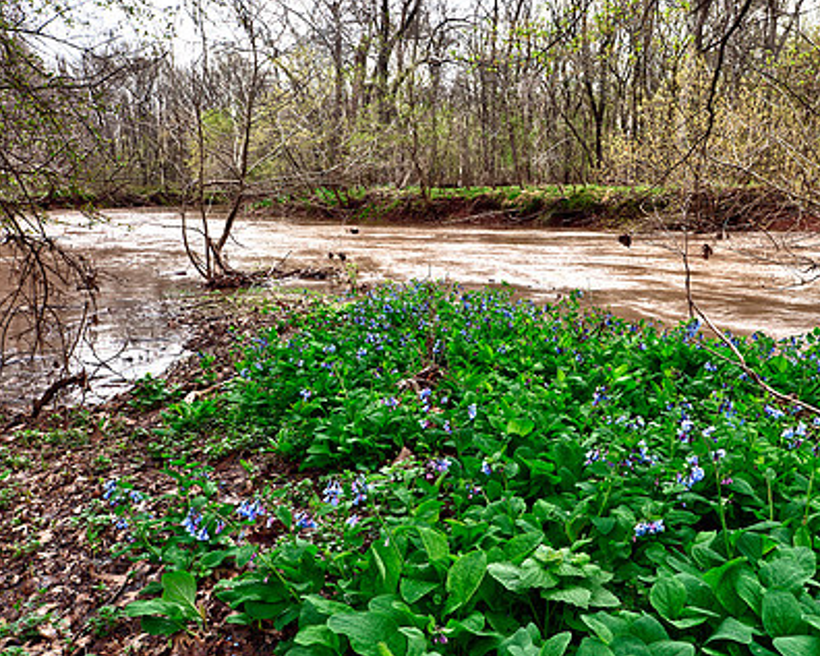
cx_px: 497
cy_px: 370
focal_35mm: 33
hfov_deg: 53.8
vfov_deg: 44.5
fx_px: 801
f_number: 18
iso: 400
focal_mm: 24
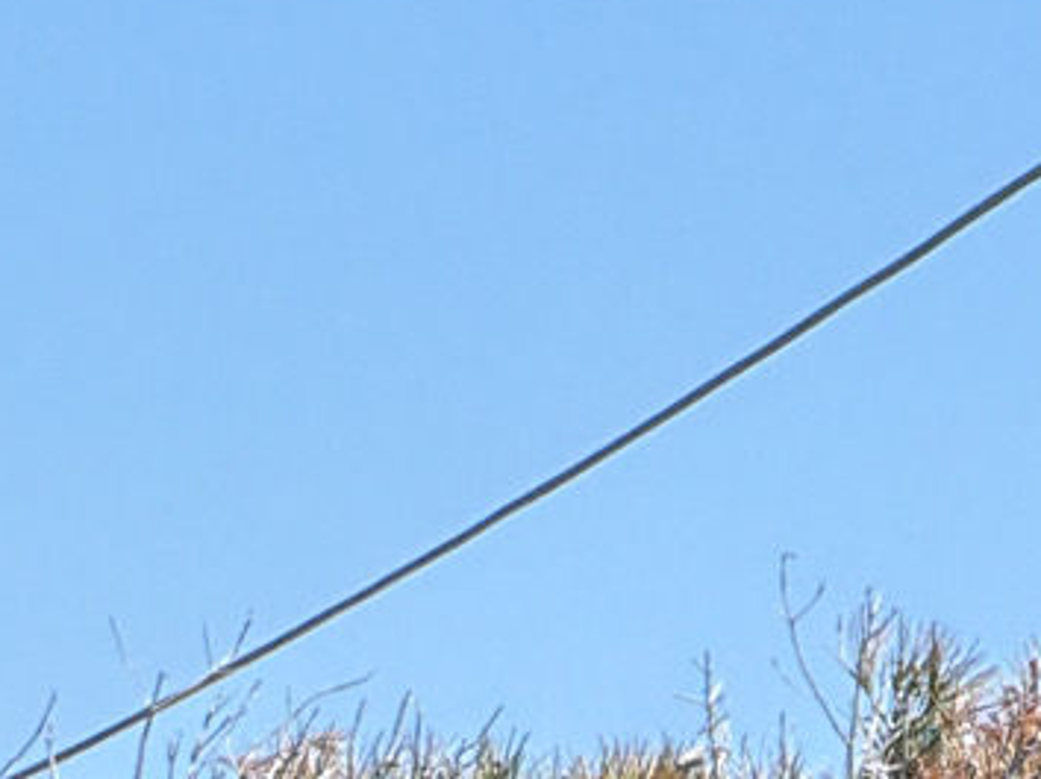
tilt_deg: +1.8
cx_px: 2744
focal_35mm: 565
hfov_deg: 3.5
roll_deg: +3.4
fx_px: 16980
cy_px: 2043
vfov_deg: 2.6
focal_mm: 16.89
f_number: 2.8
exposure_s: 1/559
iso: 50
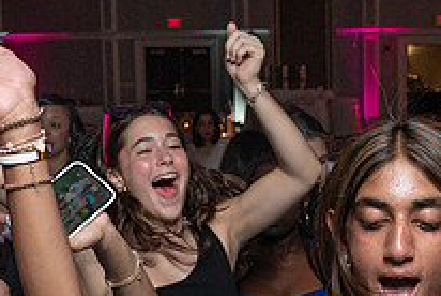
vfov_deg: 15.0
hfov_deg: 21.8
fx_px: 1116
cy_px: 248
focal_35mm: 91
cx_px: 406
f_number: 5.6
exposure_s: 1/200
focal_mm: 25
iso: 2000
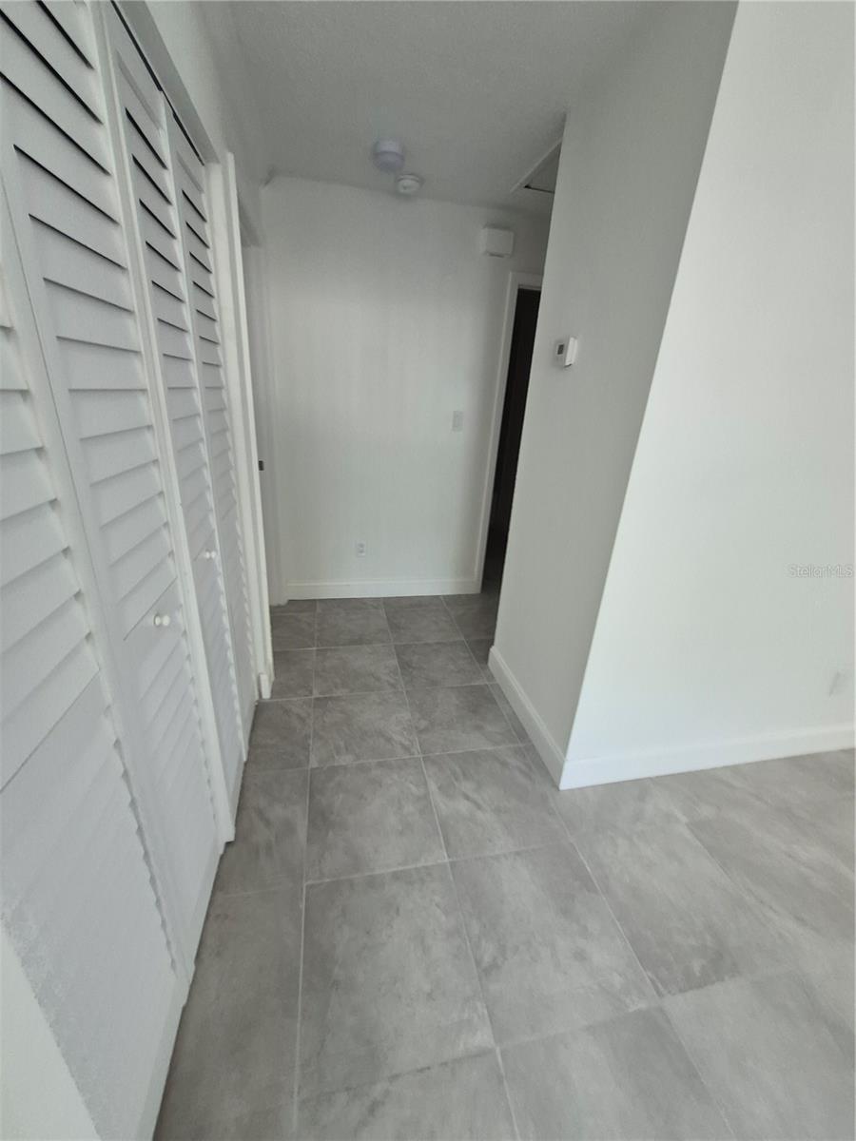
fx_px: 429
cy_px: 570
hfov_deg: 89.9
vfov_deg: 106.2
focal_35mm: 13
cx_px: 428
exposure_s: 1/60
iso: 200
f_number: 2.2
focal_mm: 1.74
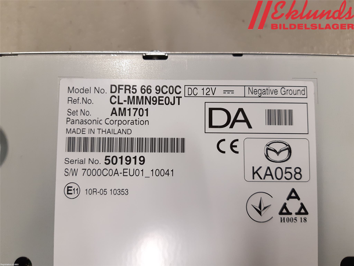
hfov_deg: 67.3
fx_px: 266
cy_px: 133
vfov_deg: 53.1
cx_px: 177
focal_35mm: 26
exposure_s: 1/50
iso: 160
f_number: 1.7
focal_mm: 3.93
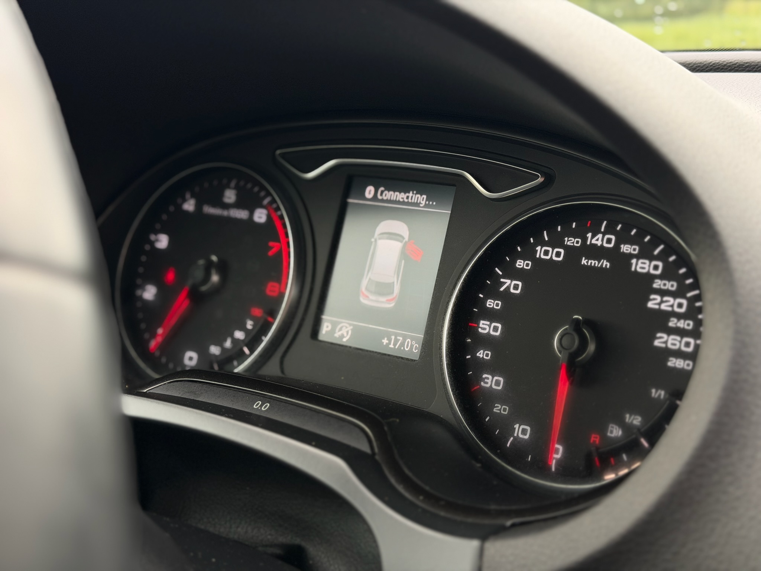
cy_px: 286
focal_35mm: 48
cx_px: 380
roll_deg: +2.6
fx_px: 1055
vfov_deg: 30.3
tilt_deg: -14.2
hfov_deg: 39.7
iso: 64
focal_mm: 6.76
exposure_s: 1/171
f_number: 1.78
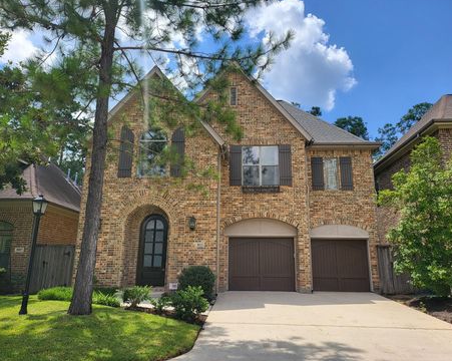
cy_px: 181
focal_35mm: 26
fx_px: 348
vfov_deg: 54.9
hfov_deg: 66.1
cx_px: 218
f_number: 1.8
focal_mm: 5
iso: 40
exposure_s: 1/1614
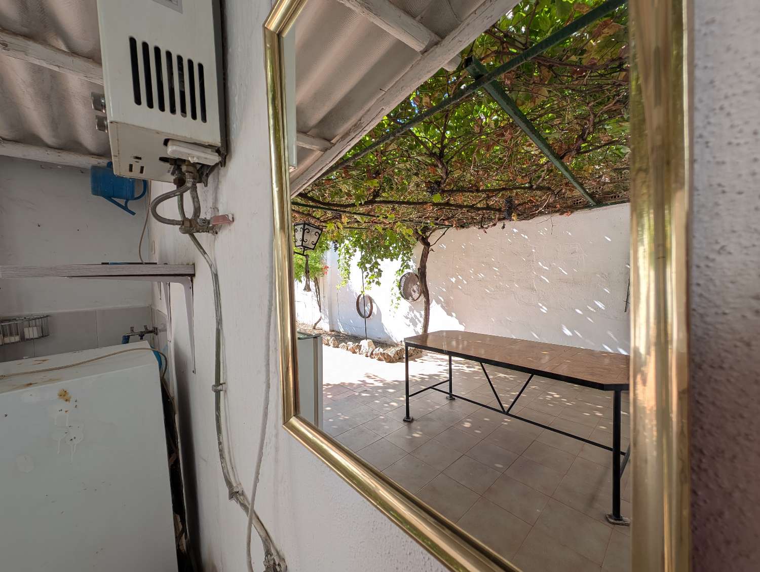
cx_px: 380
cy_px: 286
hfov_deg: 110.5
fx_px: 264
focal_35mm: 12
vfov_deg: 94.6
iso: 41
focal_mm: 2.23
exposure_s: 1/334
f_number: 1.95
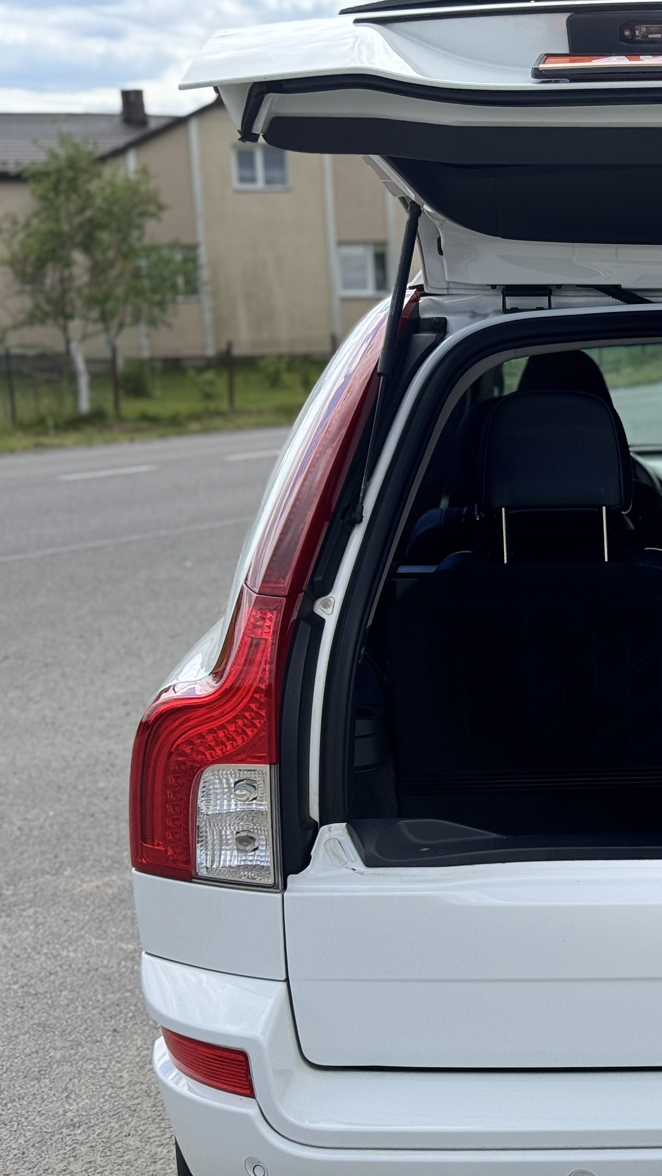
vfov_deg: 30.2
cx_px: 785
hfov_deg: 16.5
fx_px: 2185
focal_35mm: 70
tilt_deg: -7.6
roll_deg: +0.9
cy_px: 588
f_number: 1.78
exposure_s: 1/3817
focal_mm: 6.76
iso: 64
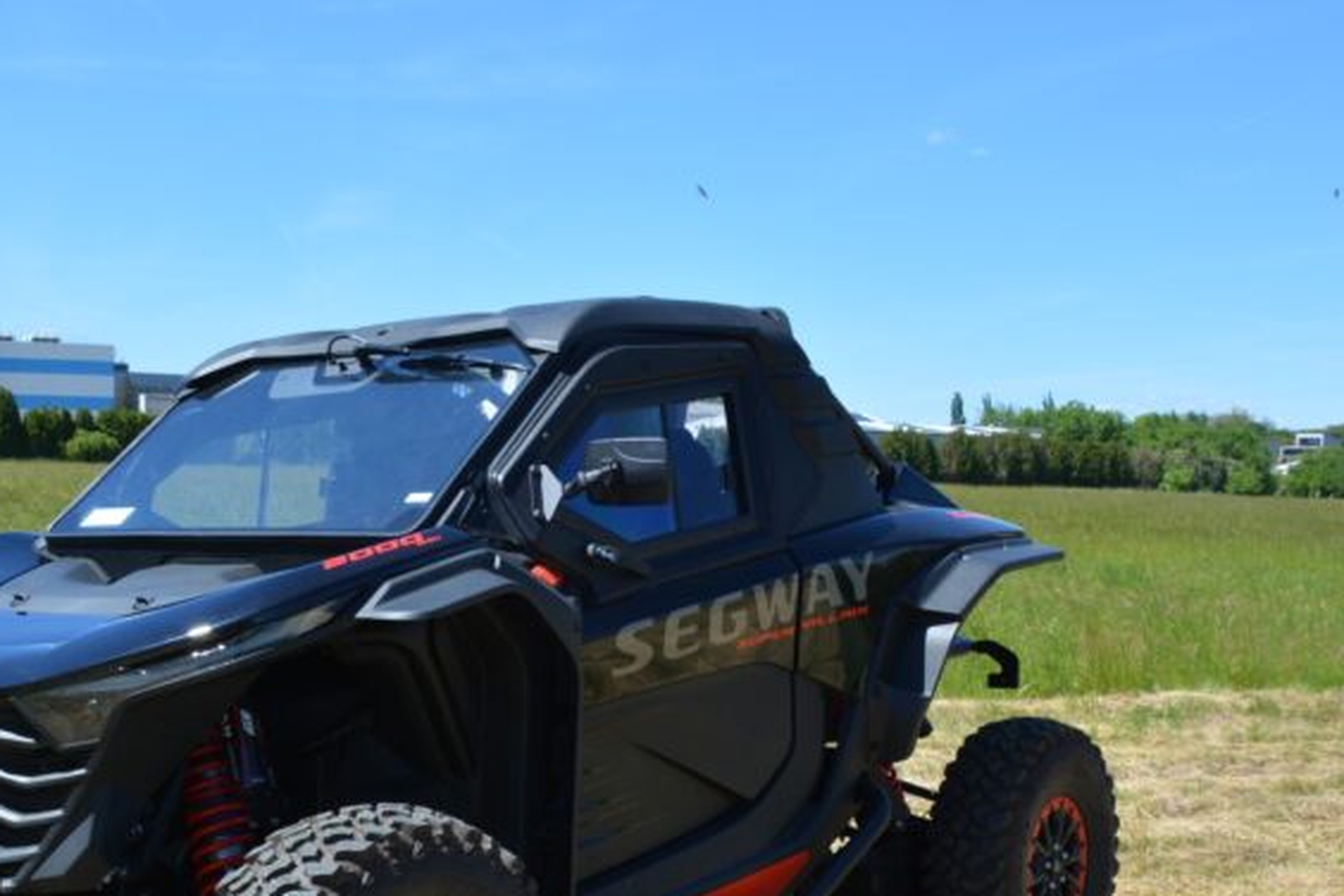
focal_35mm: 49
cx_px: 508
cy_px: 659
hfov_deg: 40.1
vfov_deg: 27.2
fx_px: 1829
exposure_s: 1/250
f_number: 8
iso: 140
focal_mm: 18
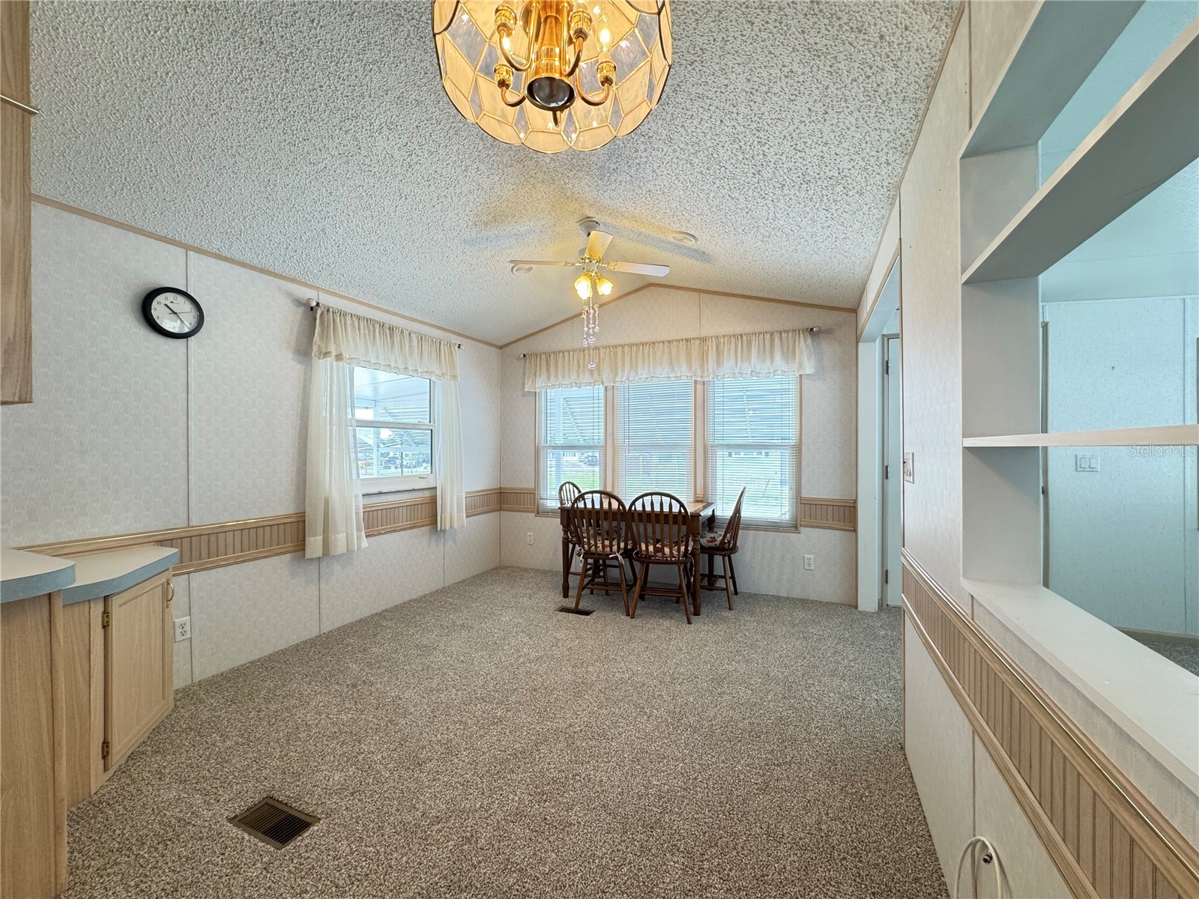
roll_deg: +0.3
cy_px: 450
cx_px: 600
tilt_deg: -1.4
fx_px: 485
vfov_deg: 85.7
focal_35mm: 14
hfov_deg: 102.1
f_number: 2.2
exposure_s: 1/60
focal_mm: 2.22
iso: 200
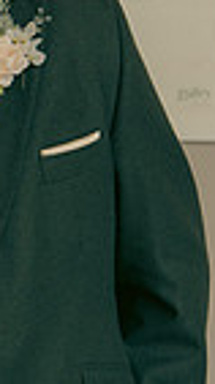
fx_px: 1840
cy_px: 154
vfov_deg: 11.9
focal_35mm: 181
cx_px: -373
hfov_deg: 6.3
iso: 160
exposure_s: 1/160
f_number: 3.5
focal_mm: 42
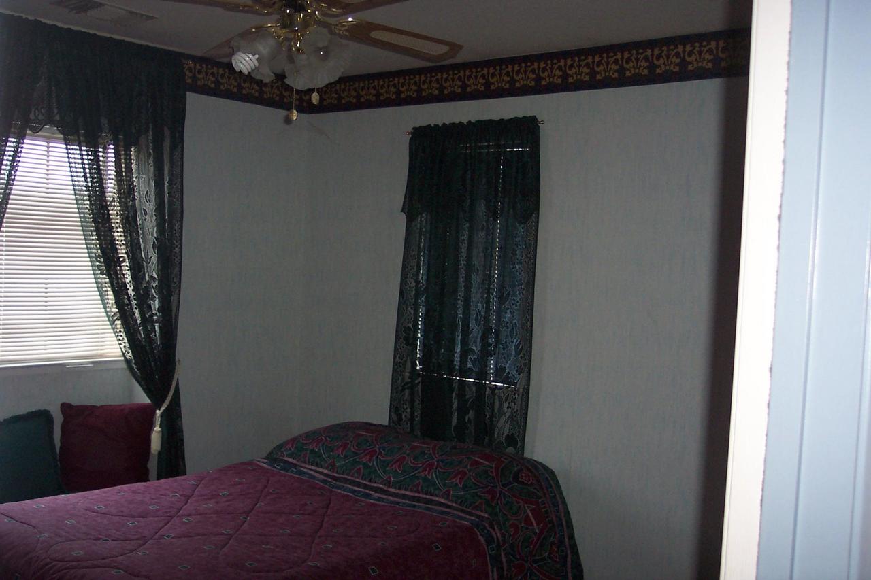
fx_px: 919
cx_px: 436
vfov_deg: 35.0
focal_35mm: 38
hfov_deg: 50.7
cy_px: 290
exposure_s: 1/30
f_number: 2.8
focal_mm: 8
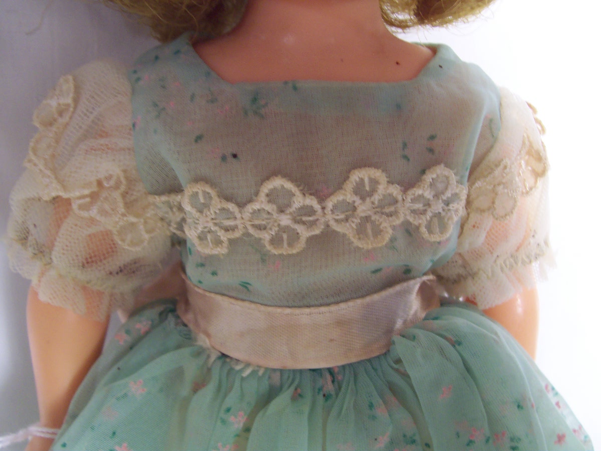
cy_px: 226
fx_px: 642
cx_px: 300
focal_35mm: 37
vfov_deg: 38.7
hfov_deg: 50.1
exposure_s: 1/30
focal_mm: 5.6
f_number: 2.8
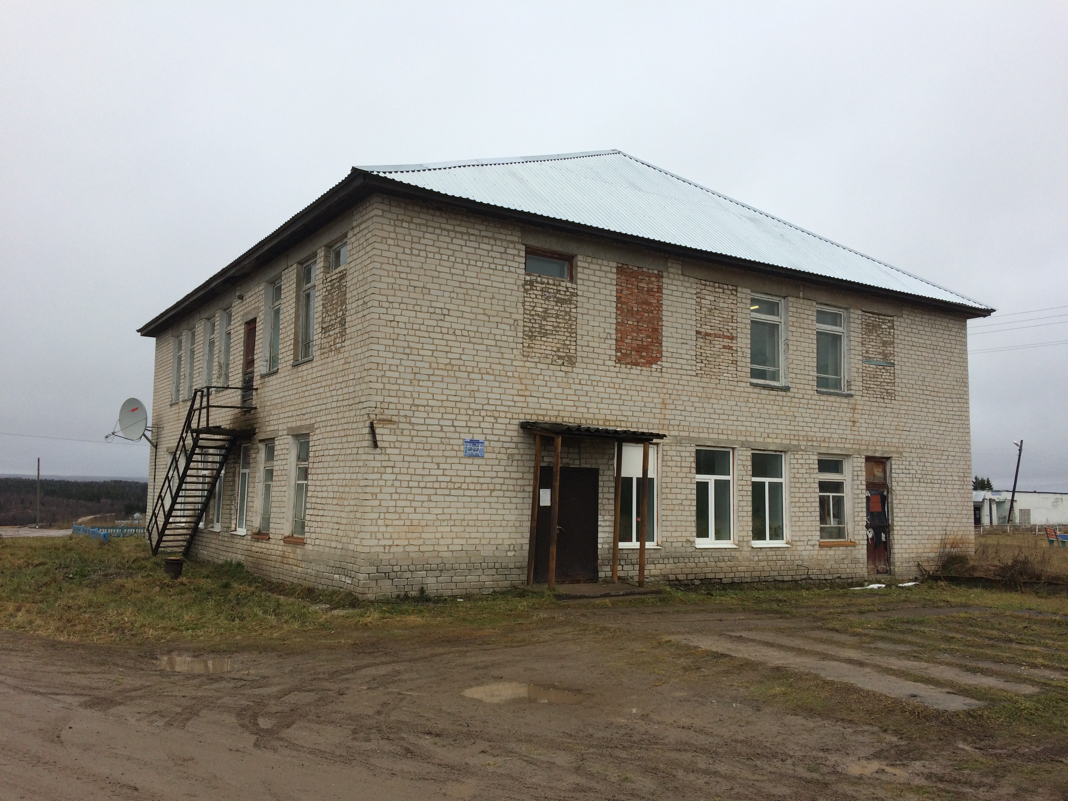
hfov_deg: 61.7
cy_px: 400
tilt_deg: +5.0
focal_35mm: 29
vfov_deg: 48.2
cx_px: 534
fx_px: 895
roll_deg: -1.0
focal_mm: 4.15
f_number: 2.2
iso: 32
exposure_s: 1/461
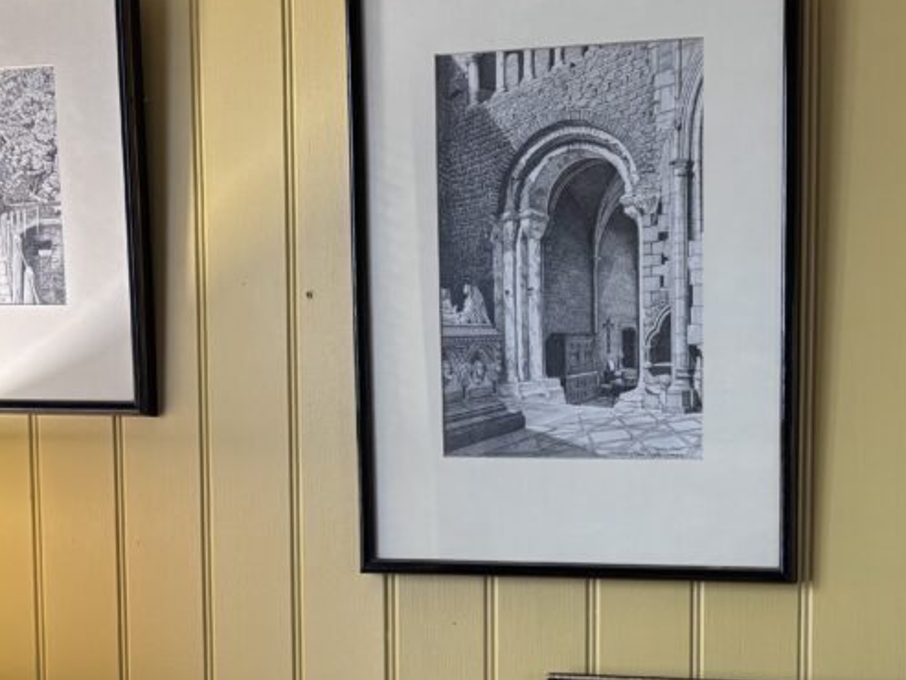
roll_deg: -0.6
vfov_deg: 26.3
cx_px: 733
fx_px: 1414
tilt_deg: -5.5
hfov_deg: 34.4
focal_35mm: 54
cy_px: 595
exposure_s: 1/60
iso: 250
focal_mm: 5.96
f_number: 1.6
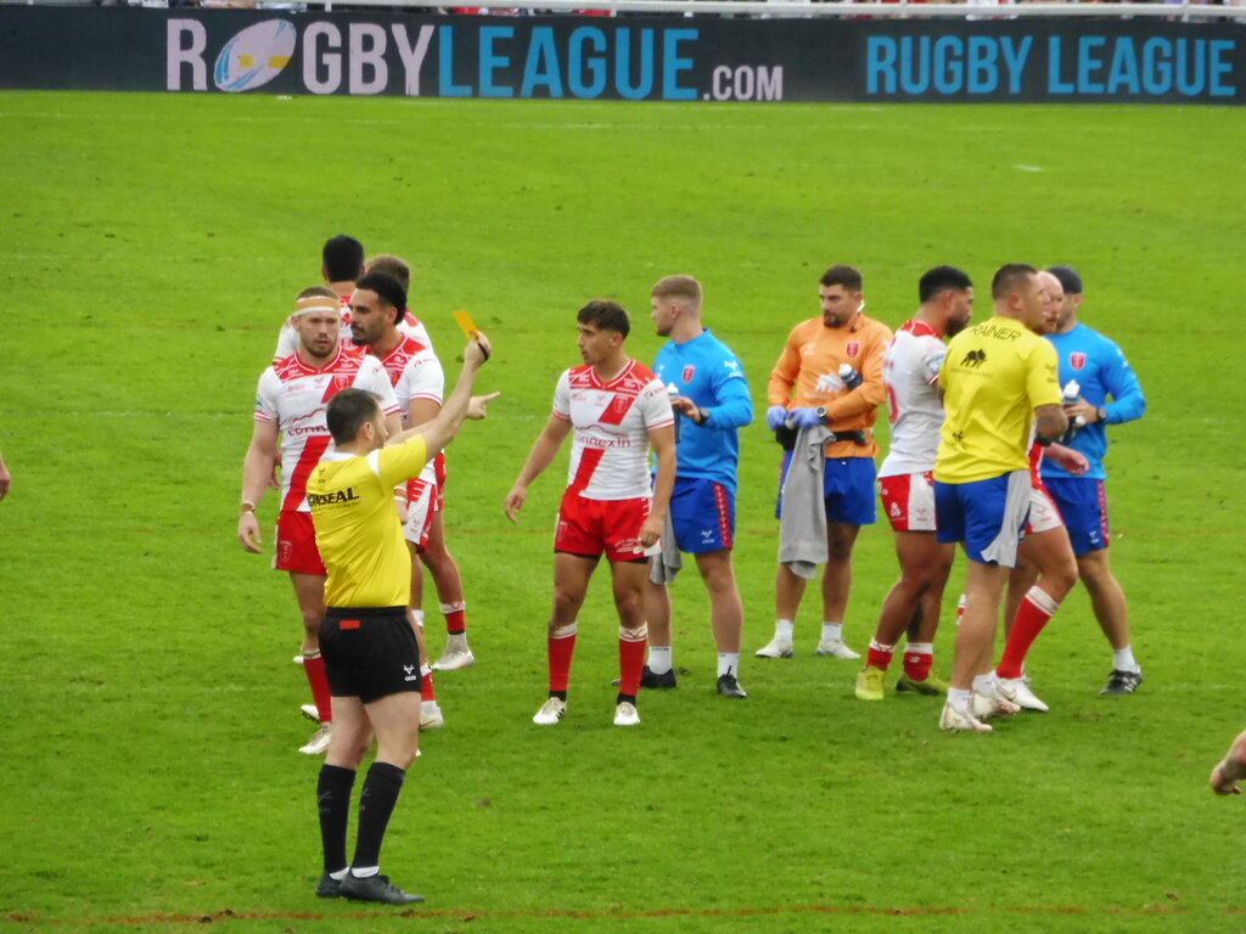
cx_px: 623
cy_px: 467
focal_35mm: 386
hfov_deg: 5.1
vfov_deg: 3.9
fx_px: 13894
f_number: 6.3
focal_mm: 68.9
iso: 800
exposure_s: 1/500
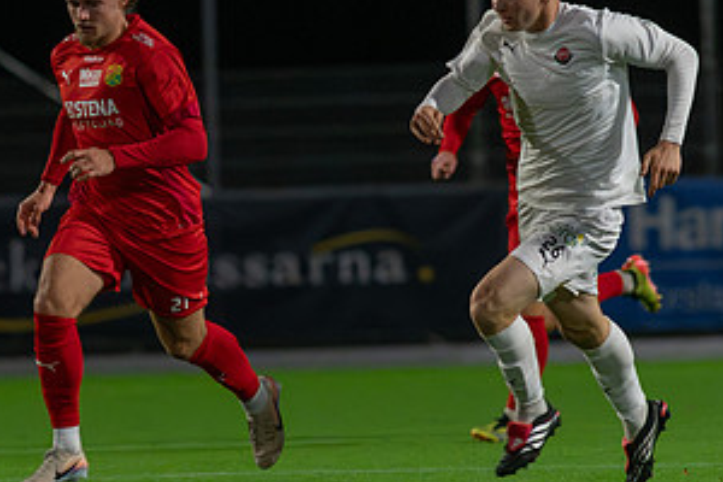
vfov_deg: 1.5
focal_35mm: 913
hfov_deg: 2.3
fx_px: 18335
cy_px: 254
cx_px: 125
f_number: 3.5
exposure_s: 1/800
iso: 8000
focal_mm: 300
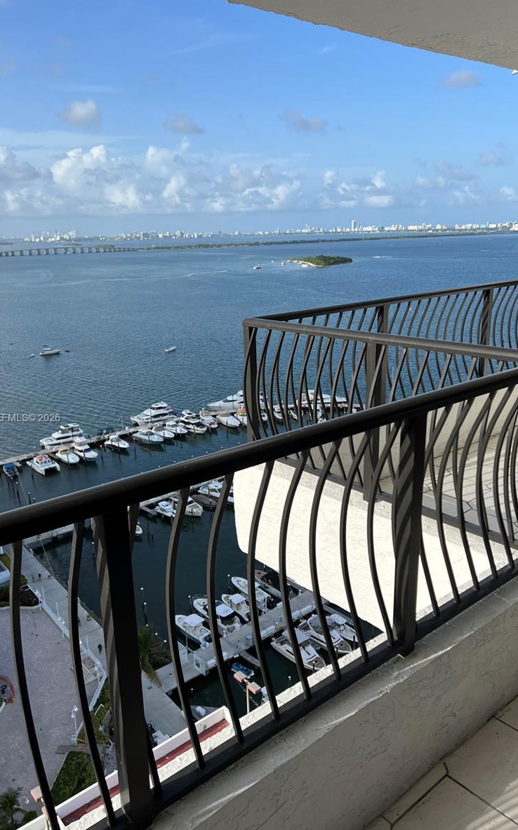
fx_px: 633
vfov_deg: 66.5
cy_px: 419
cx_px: 246
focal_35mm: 28
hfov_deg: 44.5
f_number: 1.5
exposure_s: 1/2994
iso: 50
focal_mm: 5.7
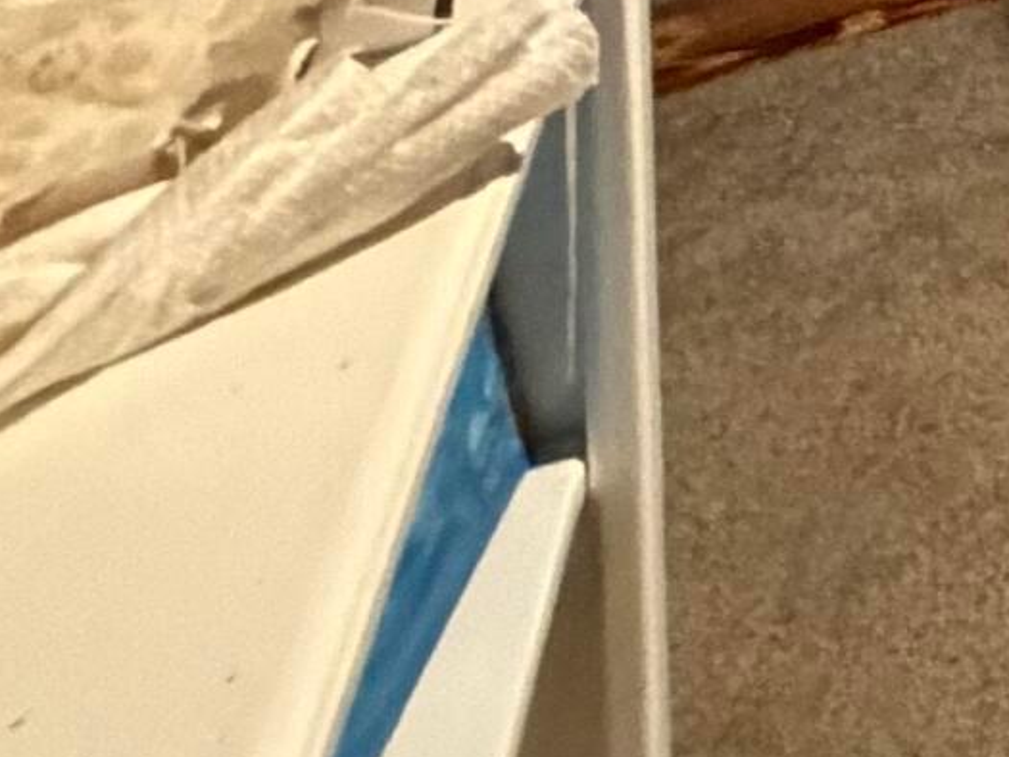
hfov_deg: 12.8
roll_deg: -0.6
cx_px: 2775
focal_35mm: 80
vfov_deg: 12.1
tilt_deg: -1.9
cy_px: -1343
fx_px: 2332
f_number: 2.2
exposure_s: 1/60
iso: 1000
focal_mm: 2.22
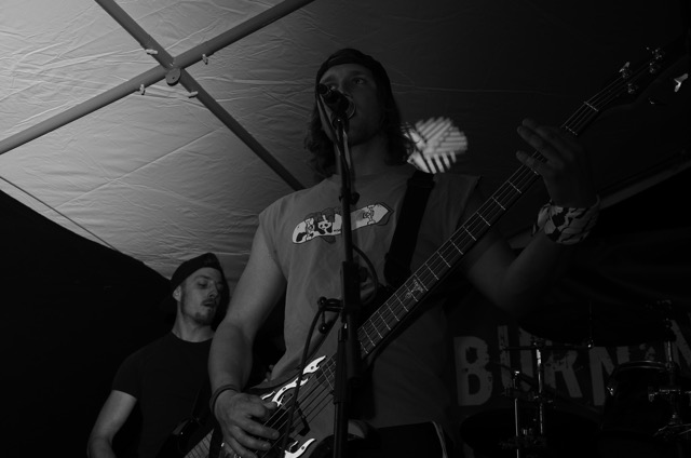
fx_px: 862
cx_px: 346
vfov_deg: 29.7
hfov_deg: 43.7
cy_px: 229
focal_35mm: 45
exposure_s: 1/200
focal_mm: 30
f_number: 5.6
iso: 200
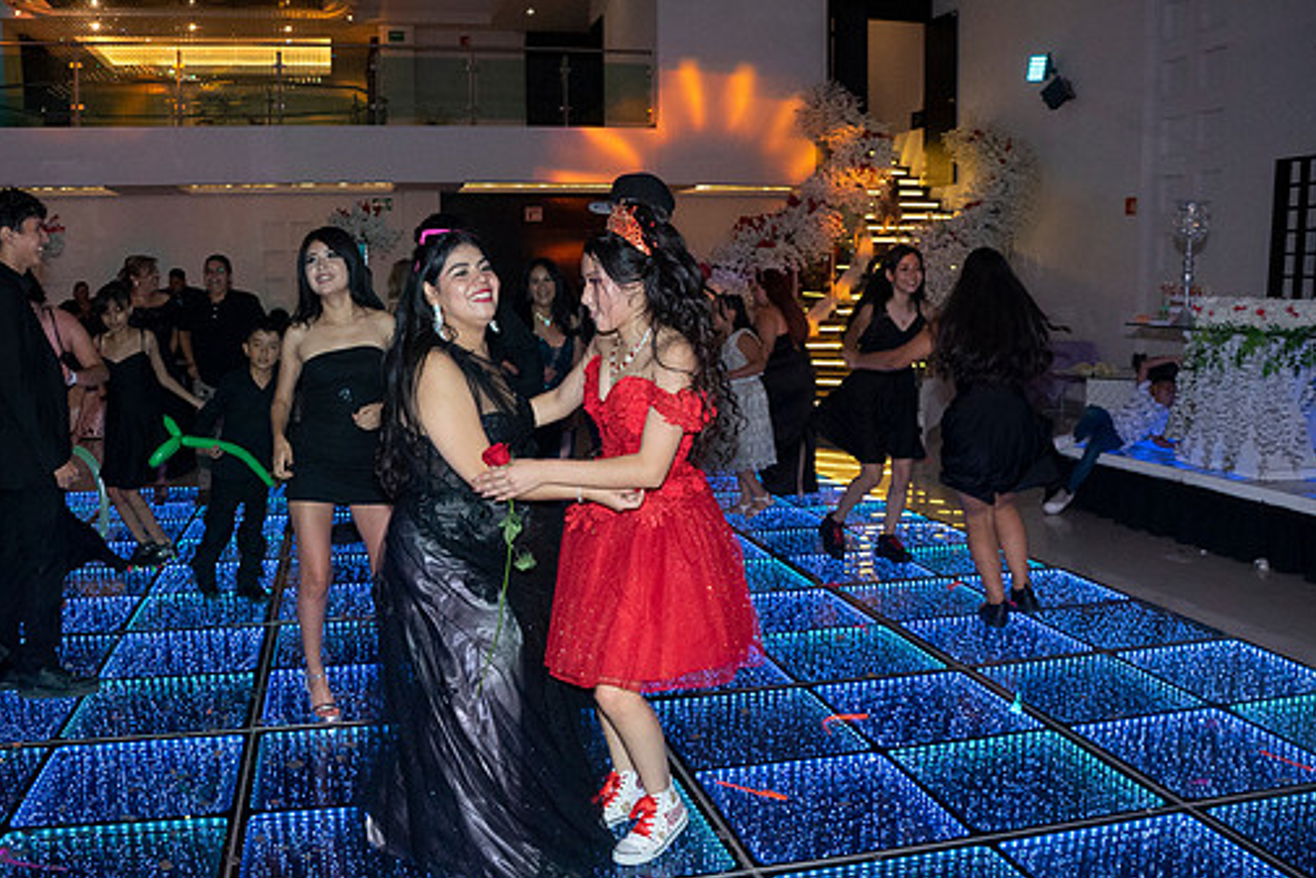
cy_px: 439
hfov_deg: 60.2
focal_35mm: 31
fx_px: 1133
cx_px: 628
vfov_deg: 42.4
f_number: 5
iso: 1600
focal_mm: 18
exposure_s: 1/160
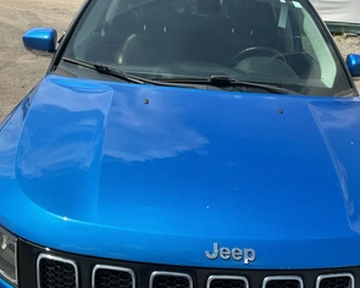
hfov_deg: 48.9
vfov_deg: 40.0
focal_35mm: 37
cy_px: 165
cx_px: 207
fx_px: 394
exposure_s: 1/1577
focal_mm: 3
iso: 25
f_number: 1.8
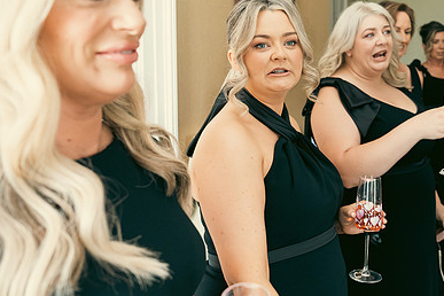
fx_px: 444
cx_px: 289
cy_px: 98
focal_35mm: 36
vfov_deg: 36.5
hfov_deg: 52.3
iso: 2000
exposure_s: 1/200
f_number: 3.5
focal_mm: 24
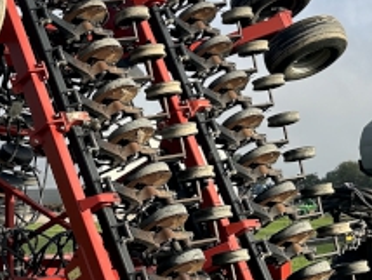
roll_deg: +0.5
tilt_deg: -0.6
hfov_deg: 20.1
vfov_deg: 15.2
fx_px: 1044
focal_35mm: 97
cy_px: 219
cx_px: 101
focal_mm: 5.7
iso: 50
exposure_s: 1/2457
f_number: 1.5
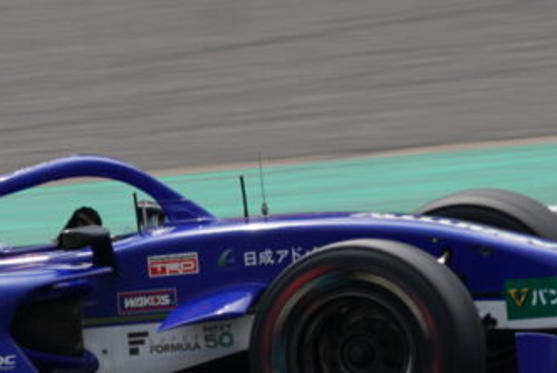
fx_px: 13163
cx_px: 86
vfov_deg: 1.6
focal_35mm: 850
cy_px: 49
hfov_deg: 2.4
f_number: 8
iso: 80
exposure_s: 1/320
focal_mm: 241
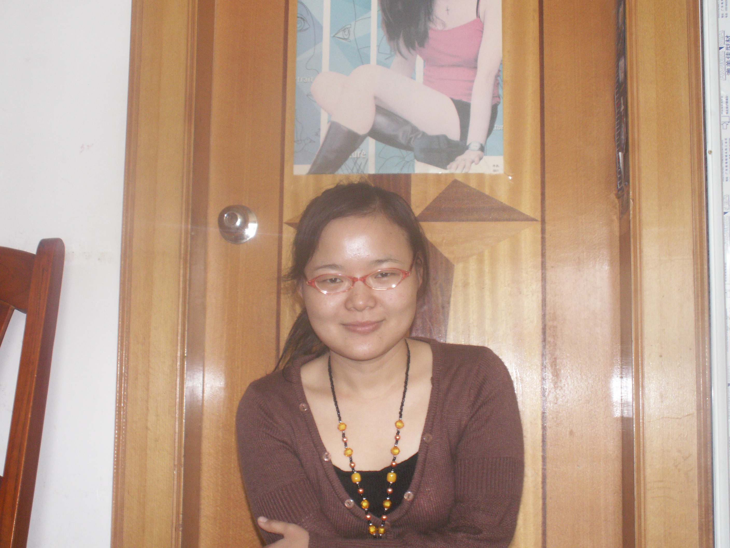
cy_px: 274
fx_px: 1033
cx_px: 365
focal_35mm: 49
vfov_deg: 29.7
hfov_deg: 38.9
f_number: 3.2
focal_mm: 8.13
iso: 160
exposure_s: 1/40
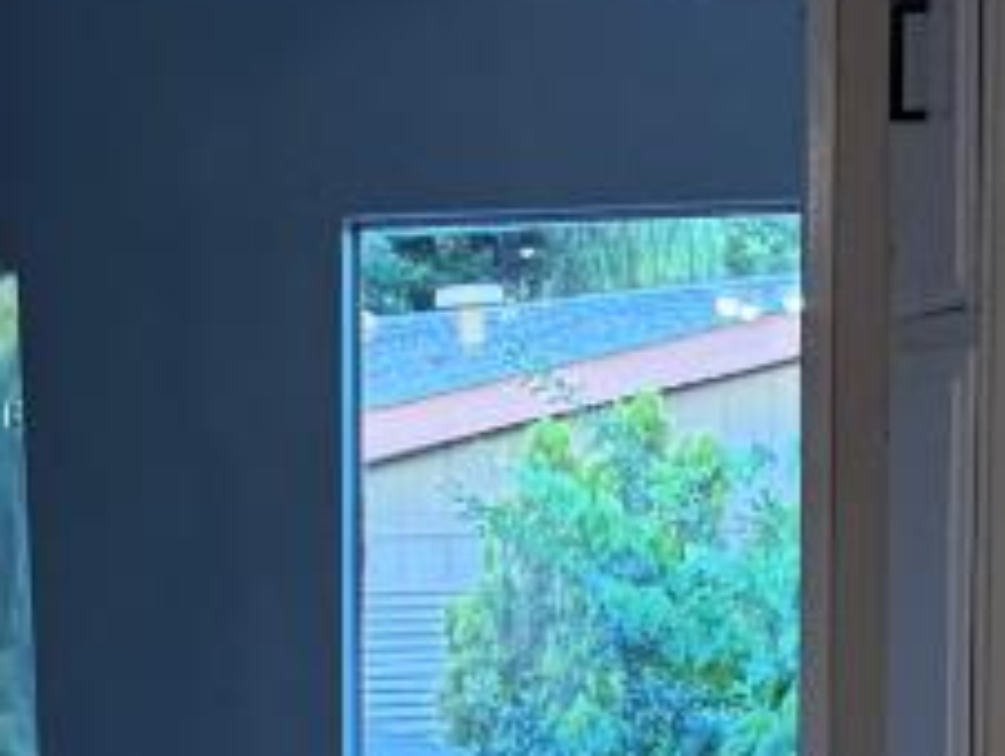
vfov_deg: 9.2
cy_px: 869
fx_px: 4621
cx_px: -151
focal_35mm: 159
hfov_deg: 12.2
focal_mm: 6.76
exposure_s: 1/120
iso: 160
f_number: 1.78
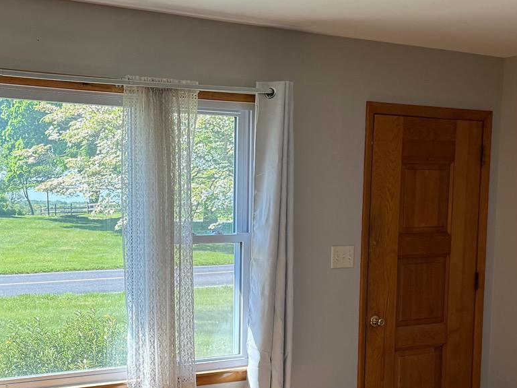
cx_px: 160
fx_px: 956
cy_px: 333
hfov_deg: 30.0
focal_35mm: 64
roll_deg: +0.0
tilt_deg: -7.5
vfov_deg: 22.5
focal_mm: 6.76
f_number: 1.78
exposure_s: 1/374
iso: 100
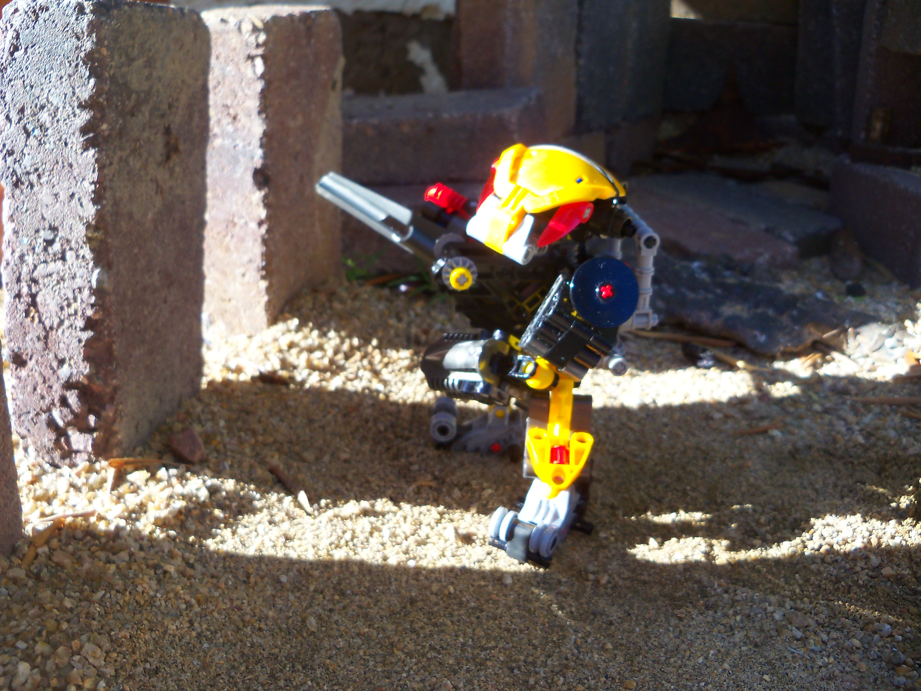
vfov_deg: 40.7
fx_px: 931
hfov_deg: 52.6
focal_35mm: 35
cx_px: 460
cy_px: 346
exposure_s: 1/160
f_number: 3.5
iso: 64
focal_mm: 6.2
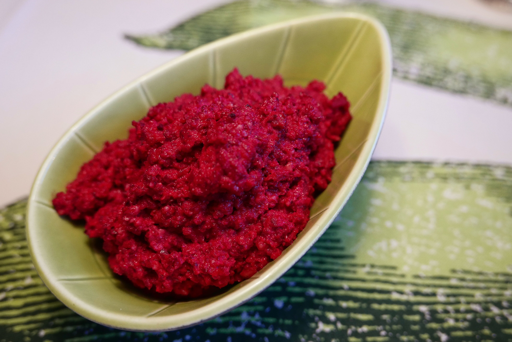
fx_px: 498
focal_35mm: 35
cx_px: 256
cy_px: 171
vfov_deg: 37.9
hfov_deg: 54.4
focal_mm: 15.9
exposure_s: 1/80
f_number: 2.3
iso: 640
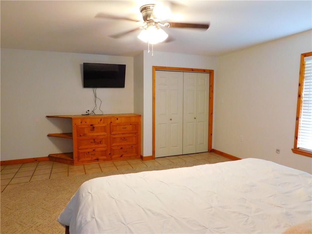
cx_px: 156
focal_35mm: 23
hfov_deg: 73.9
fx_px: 207
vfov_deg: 58.9
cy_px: 117
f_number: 3
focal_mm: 4
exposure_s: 1/25
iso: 400
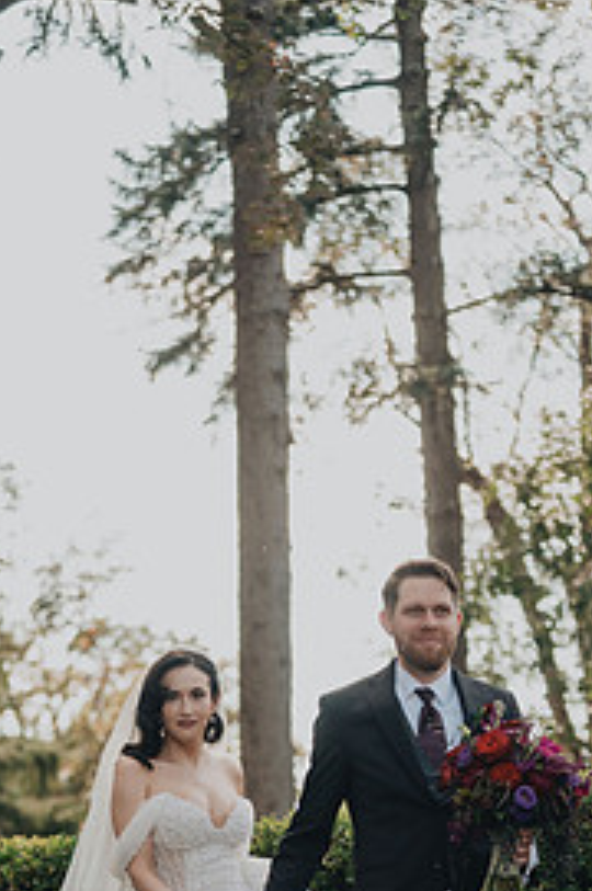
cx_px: 230
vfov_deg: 15.3
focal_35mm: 133
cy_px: 733
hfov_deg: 10.3
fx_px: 3289
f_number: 2.8
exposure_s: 1/4000
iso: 800
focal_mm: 80
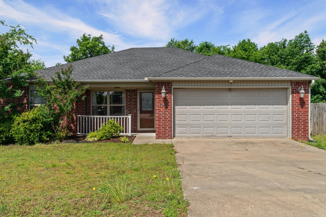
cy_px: 108
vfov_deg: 47.9
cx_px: 163
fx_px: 244
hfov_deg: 67.4
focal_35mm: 27
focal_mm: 18
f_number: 9
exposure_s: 1/160
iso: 250
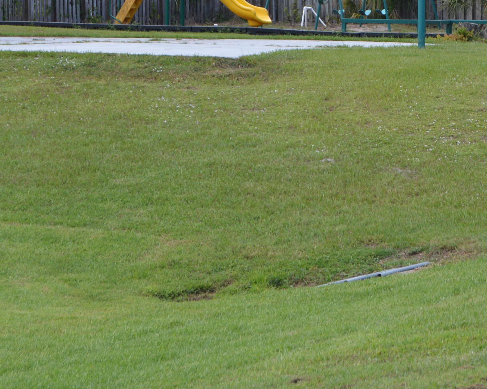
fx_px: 3059
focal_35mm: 212
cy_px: -46
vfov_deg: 7.2
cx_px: 482
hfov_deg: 9.0
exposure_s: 1/250
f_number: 8
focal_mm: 55
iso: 200
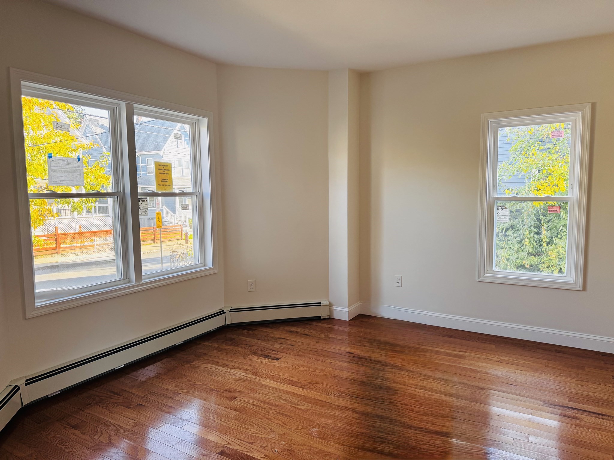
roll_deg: +0.5
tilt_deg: -5.6
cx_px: 307
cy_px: 230
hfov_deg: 71.6
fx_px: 426
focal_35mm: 24
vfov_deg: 56.8
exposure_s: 1/121
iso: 125
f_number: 1.78
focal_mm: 6.76
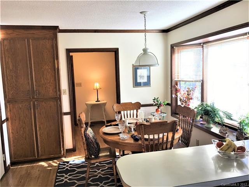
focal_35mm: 28
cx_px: 124
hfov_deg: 63.4
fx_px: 201
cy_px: 94
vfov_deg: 49.7
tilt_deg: -4.7
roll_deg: +2.5
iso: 20
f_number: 1.8
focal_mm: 3.99
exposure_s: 1/60
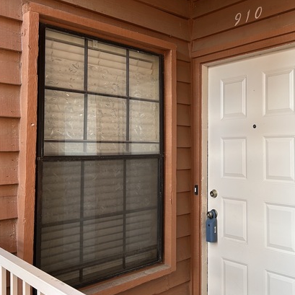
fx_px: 347
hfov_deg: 45.0
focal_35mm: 36
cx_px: 208
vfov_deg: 46.0
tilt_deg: +2.4
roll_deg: +0.9
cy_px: 132
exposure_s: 1/121
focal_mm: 5.7
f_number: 1.5
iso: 40
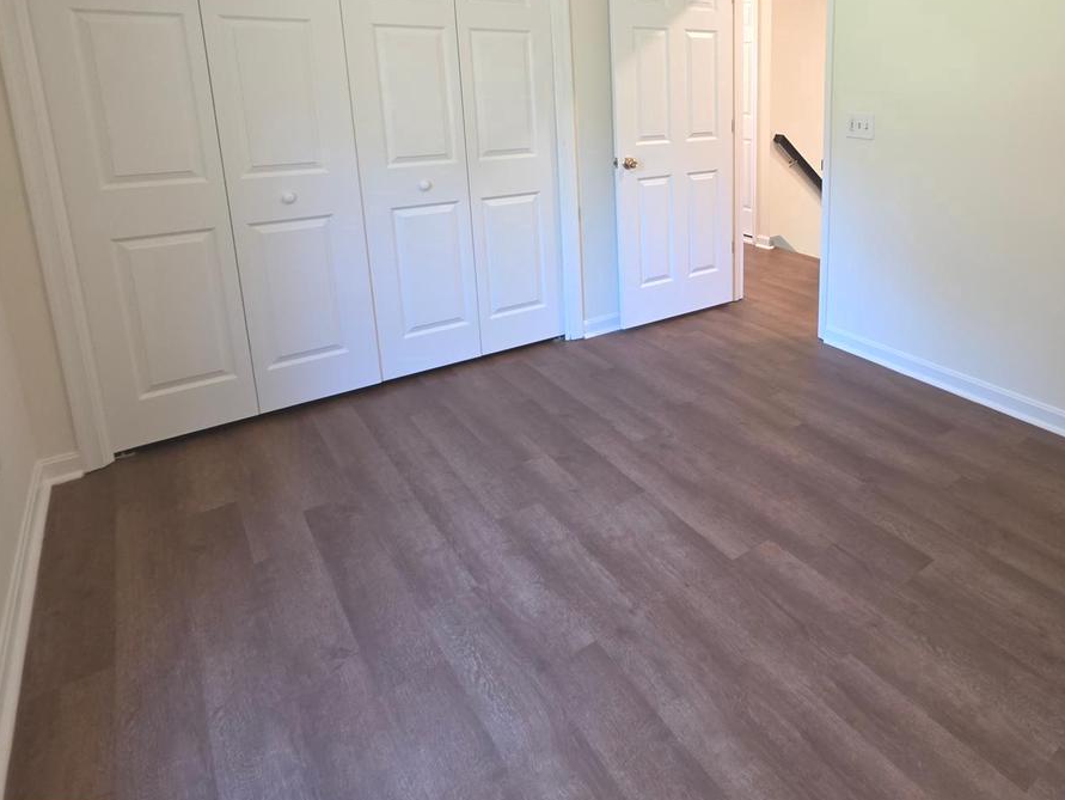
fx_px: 646
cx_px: 760
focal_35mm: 21
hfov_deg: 74.9
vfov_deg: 61.0
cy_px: 230
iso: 160
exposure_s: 1/60
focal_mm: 2.2
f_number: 1.9
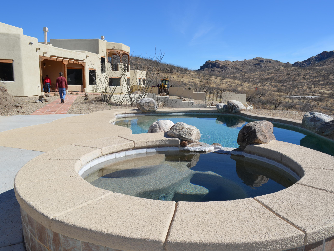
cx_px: 168
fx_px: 289
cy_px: 127
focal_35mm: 30
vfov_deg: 46.8
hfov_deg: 60.0
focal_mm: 18
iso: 100
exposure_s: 1/320
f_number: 9
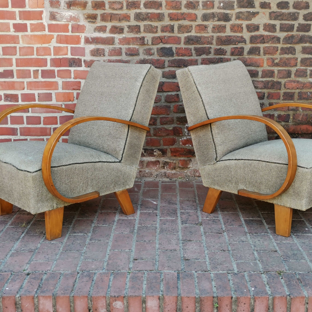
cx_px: 164
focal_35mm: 56
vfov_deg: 30.6
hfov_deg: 30.6
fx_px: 571
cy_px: 156
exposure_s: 1/116
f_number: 1.8
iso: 50
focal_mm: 5.58
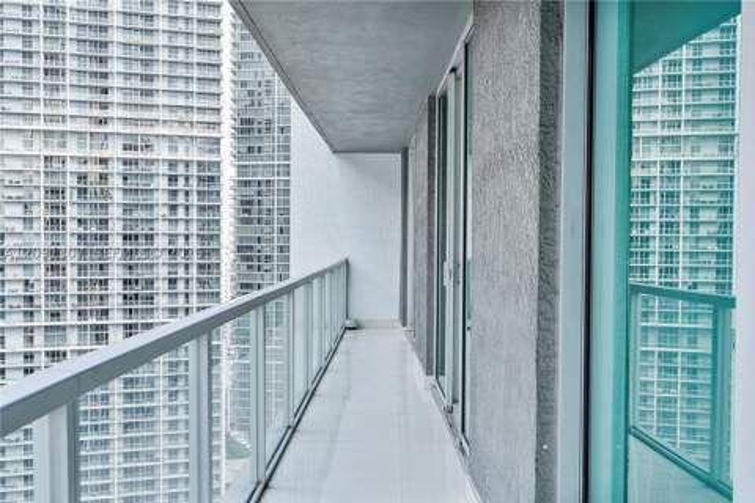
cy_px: 252
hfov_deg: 54.4
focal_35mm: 35
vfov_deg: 37.9
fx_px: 734
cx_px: 378
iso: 100
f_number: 10
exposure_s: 1/20
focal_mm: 35
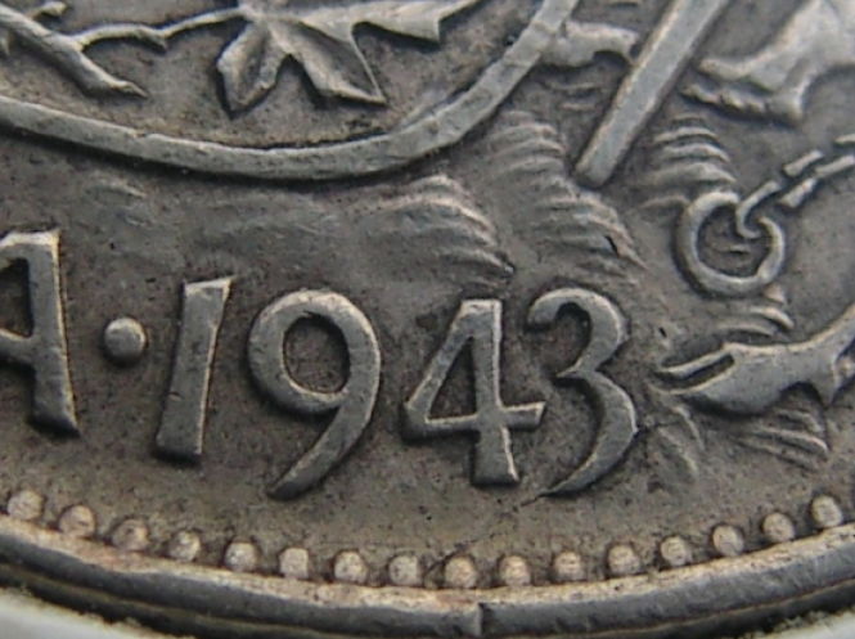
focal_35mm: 36
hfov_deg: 51.4
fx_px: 888
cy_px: 320
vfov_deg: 39.6
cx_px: 428
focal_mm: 6
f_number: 3.2
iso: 64
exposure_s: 1/60
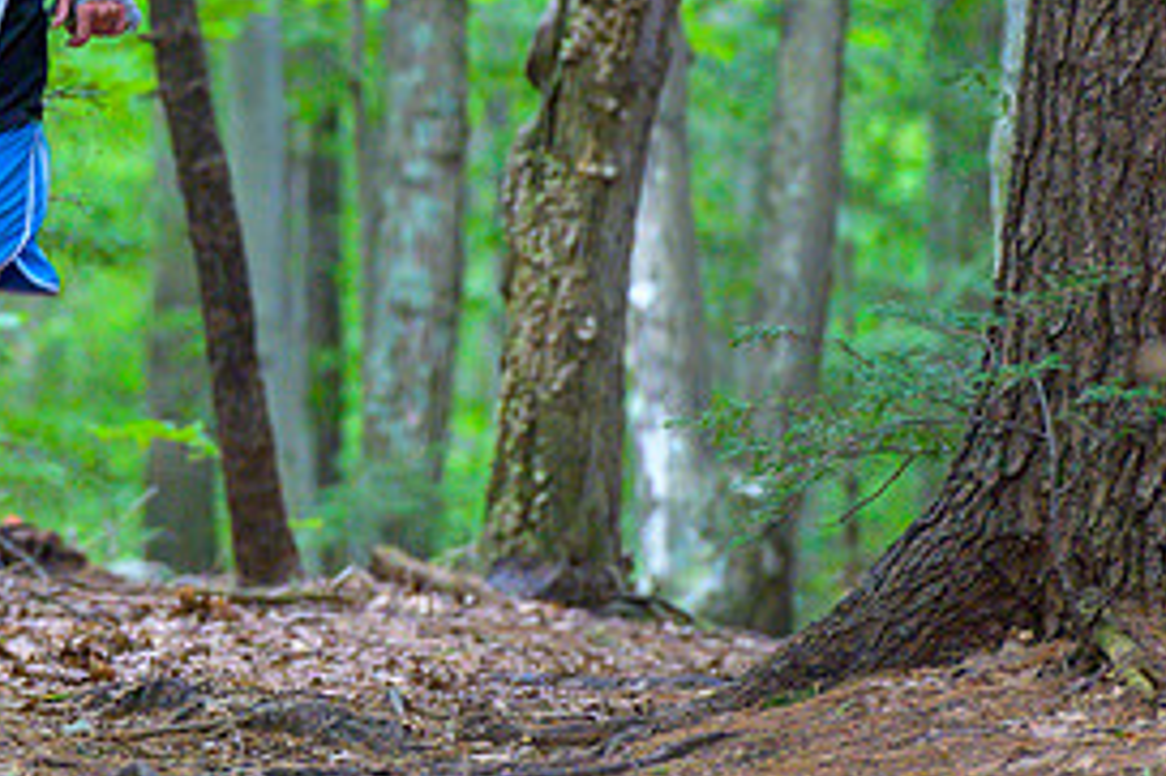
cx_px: 189
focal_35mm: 427
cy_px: 51
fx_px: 13821
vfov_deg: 3.2
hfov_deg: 4.8
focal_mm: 200
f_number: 4
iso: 8000
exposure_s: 1/160
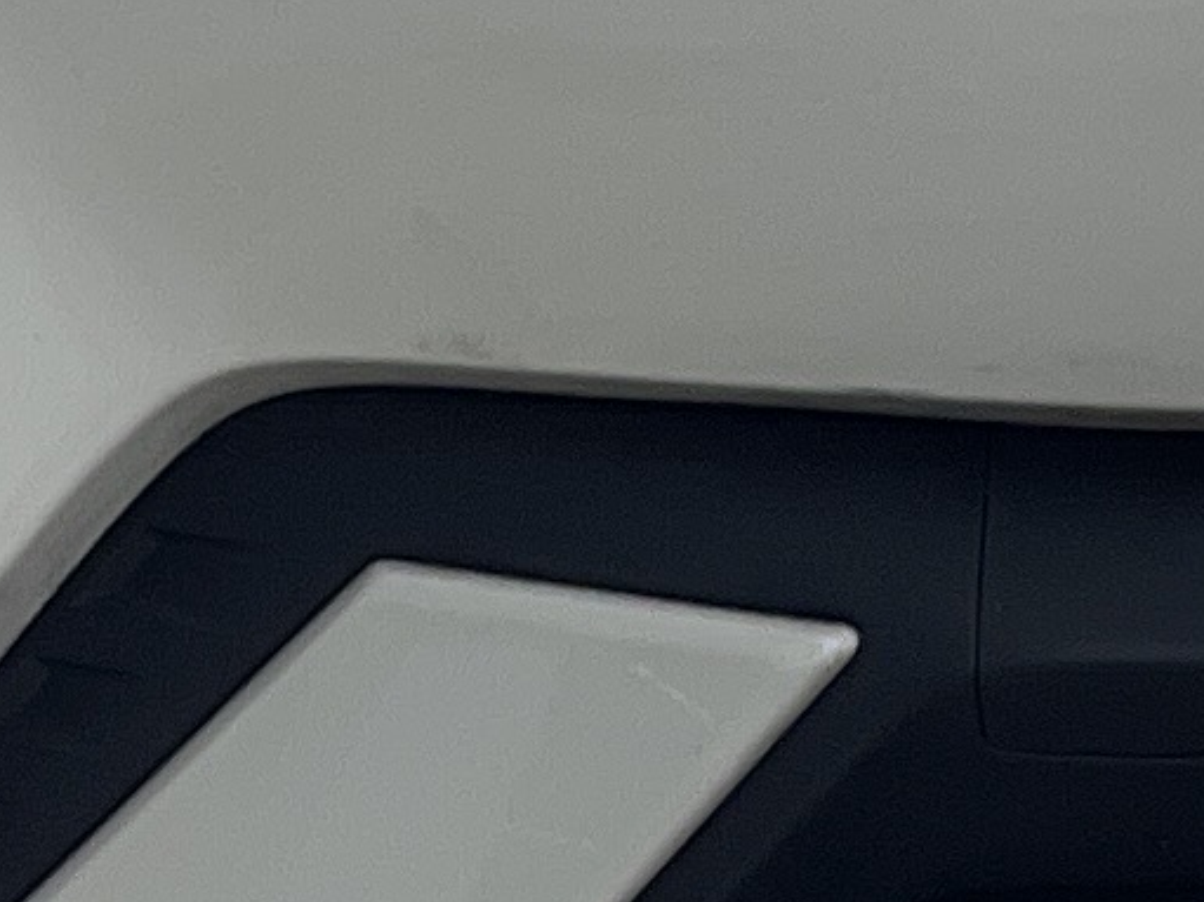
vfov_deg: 2.9
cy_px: -1161
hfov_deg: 3.9
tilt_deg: -8.6
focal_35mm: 505
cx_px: 2210
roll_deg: +0.4
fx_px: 17561
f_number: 2.2
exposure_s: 1/1119
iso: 32
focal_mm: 7.5
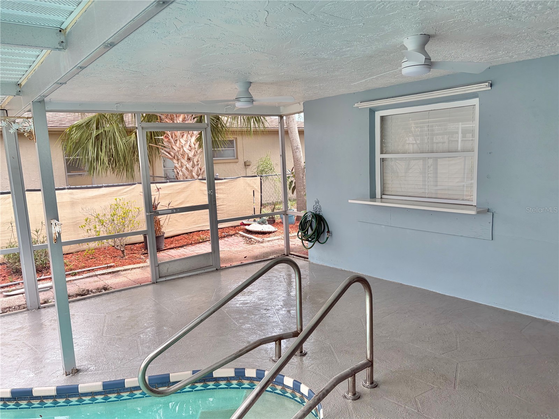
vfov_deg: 53.1
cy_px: 210
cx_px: 280
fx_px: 420
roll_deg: +3.3
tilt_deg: -8.3
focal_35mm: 26
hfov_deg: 67.3
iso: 50
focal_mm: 5.96
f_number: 1.6
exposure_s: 1/350
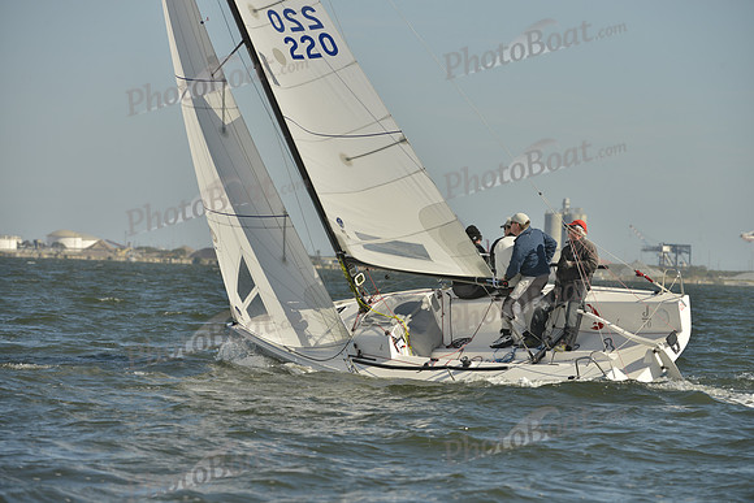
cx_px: 377
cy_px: 252
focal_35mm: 220
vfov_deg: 6.2
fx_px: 4609
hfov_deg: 9.4
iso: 200
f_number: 7.1
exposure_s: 1/1000
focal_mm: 220
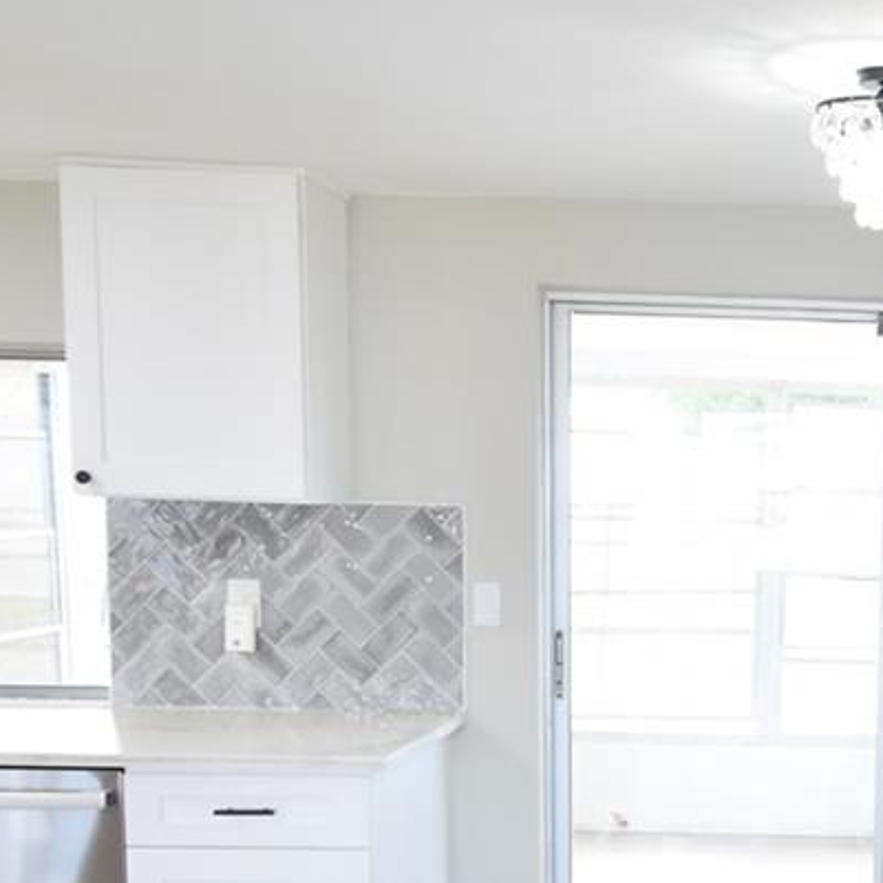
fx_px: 1472
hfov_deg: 29.9
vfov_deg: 32.9
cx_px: 980
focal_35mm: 51
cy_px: 638
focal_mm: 10
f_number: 4
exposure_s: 1/60
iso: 720
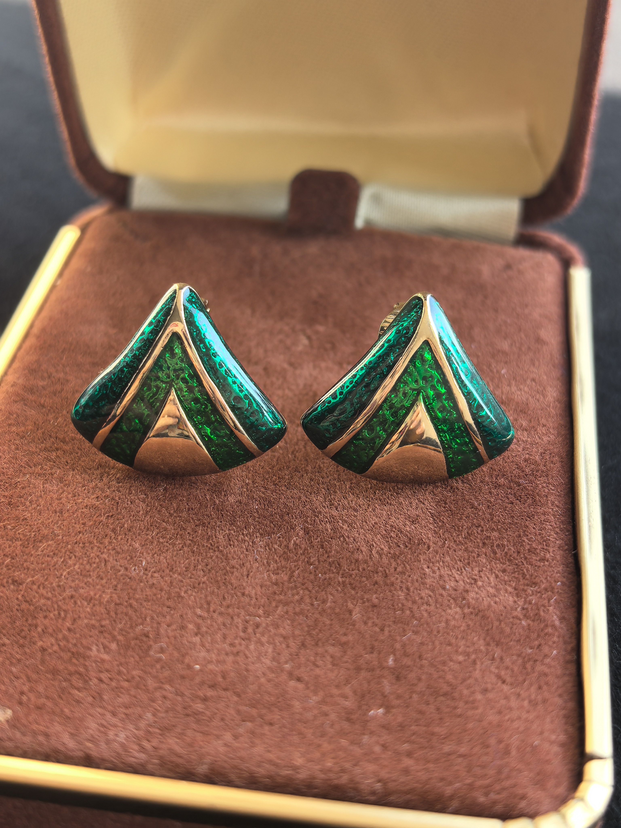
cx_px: 310
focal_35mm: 44
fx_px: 1052
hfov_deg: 32.9
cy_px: 414
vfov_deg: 42.9
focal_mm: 6.98
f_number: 2
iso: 50
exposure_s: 1/150
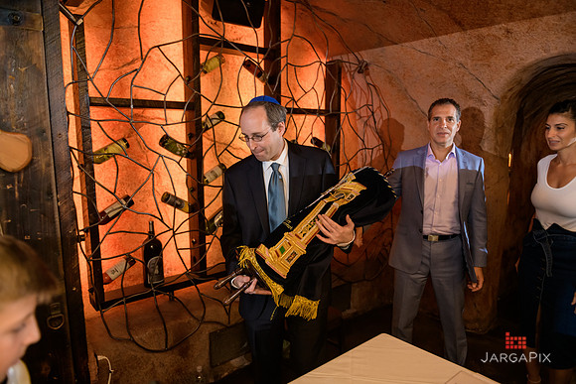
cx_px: 288
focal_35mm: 24
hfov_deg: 73.7
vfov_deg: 53.2
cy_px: 192
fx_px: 384
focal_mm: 24
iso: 1600
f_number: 3.2
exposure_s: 1/100
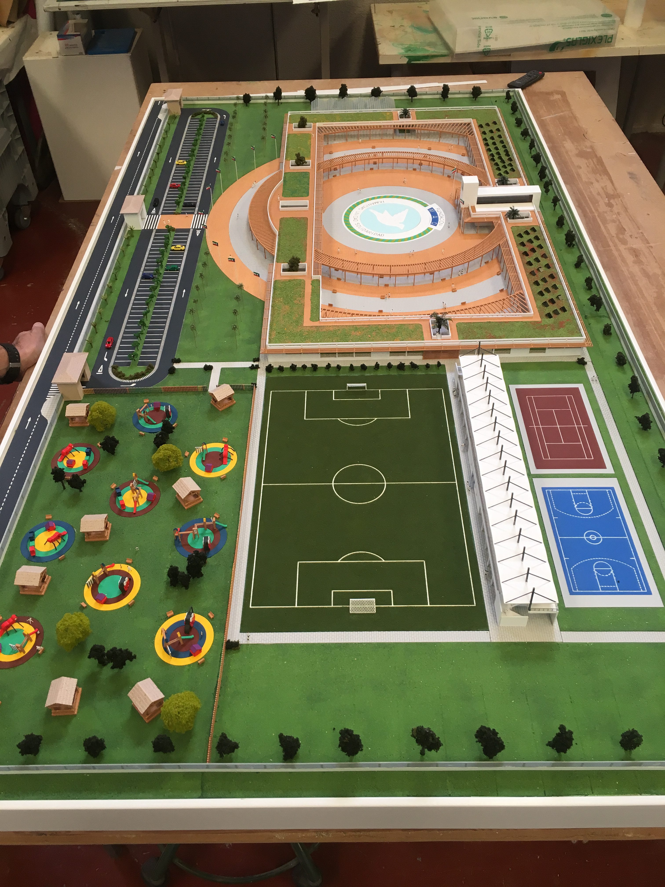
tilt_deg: -45.0
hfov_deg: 48.2
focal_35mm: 29
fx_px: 743
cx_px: 332
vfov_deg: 61.7
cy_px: 444
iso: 25
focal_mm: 4.15
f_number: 2.2
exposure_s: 1/33
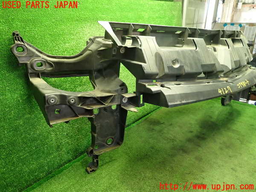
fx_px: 185
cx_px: 128
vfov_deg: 54.9
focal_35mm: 25
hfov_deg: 69.4
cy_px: 96
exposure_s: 1/30
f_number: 2
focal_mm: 4.5
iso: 400
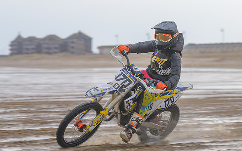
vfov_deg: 7.4
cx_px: 119
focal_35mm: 177
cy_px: 96
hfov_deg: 11.8
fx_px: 1168
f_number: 4
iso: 64
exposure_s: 1/320
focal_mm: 94
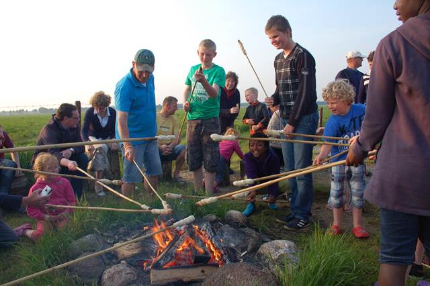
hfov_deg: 67.4
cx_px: 215
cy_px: 143
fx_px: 322
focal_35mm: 27
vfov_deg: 47.9
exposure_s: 1/100
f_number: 10
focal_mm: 18
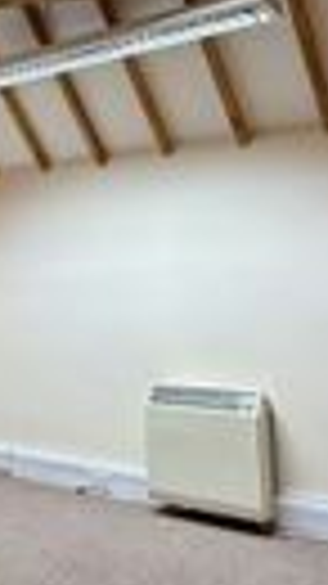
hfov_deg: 21.9
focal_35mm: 47
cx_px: -139
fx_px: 728
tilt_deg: +5.9
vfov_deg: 43.4
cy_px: 216
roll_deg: -0.7
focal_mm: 2.22
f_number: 2.2
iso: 125
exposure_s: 1/100
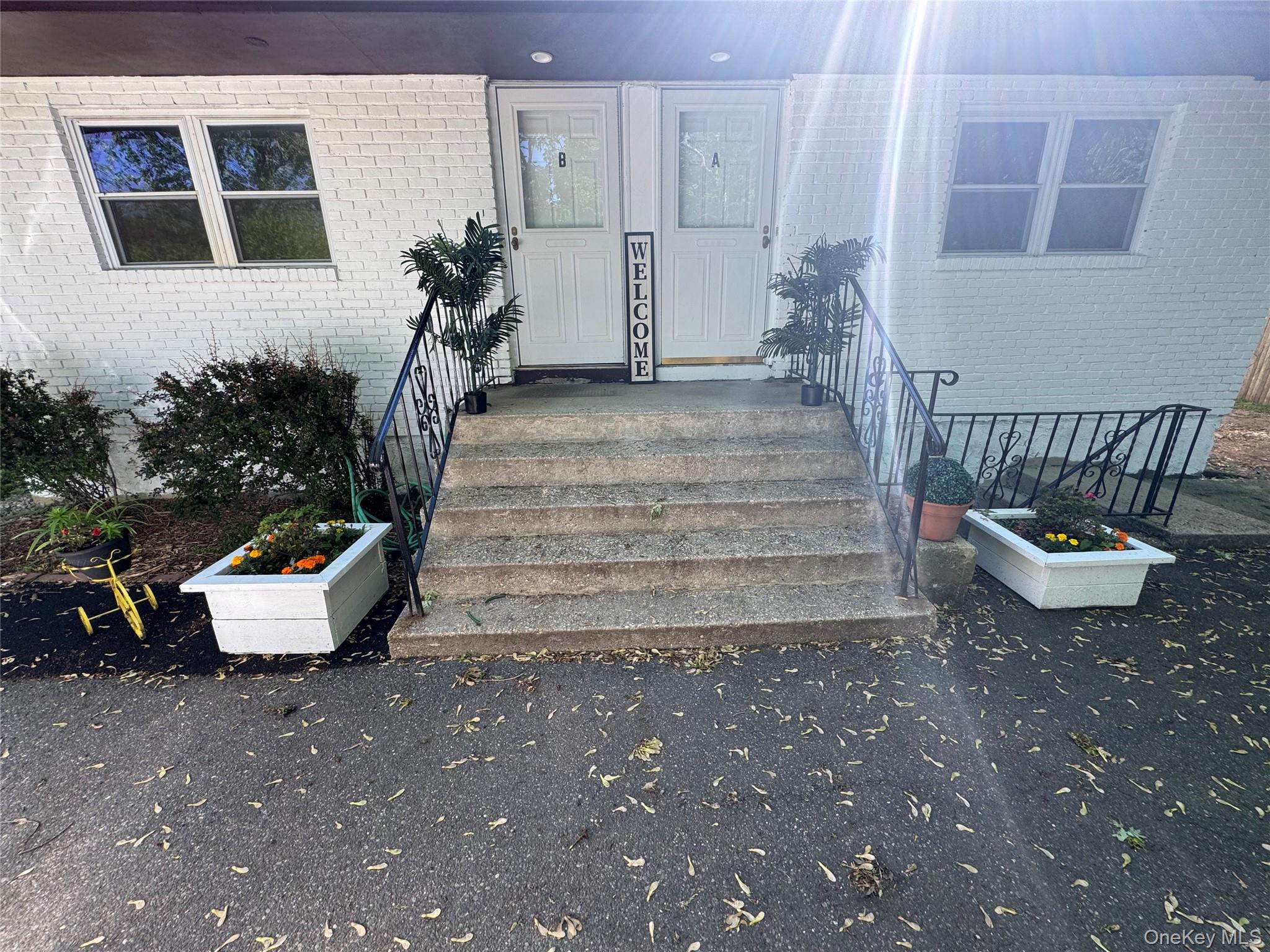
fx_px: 514
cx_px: 635
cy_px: 476
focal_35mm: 14
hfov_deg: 102.1
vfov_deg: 85.7
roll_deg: +0.5
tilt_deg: -18.8
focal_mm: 2.22
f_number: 2.2
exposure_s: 1/157
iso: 40
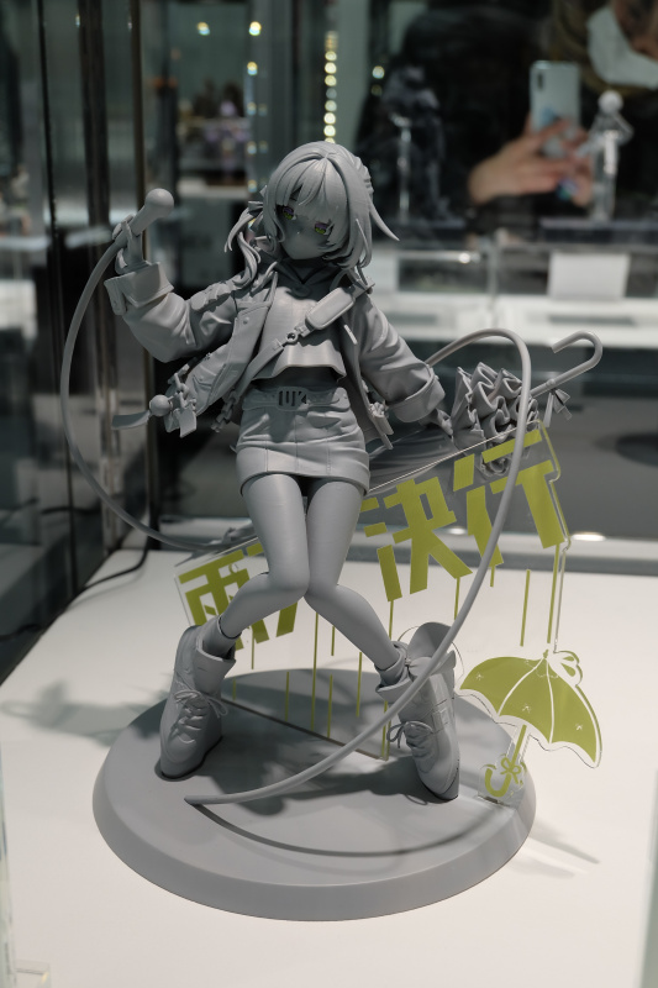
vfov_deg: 48.5
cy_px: 494
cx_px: 329
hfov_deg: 33.4
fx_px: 1097
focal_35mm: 40
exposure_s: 1/140
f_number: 5.6
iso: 400
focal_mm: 26.9
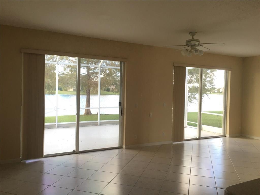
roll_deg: -2.1
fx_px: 218
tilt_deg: -0.4
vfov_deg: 48.2
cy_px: 98
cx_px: 130
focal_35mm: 29
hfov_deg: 61.7
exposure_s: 1/15
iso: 32
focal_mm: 4.15
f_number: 2.2
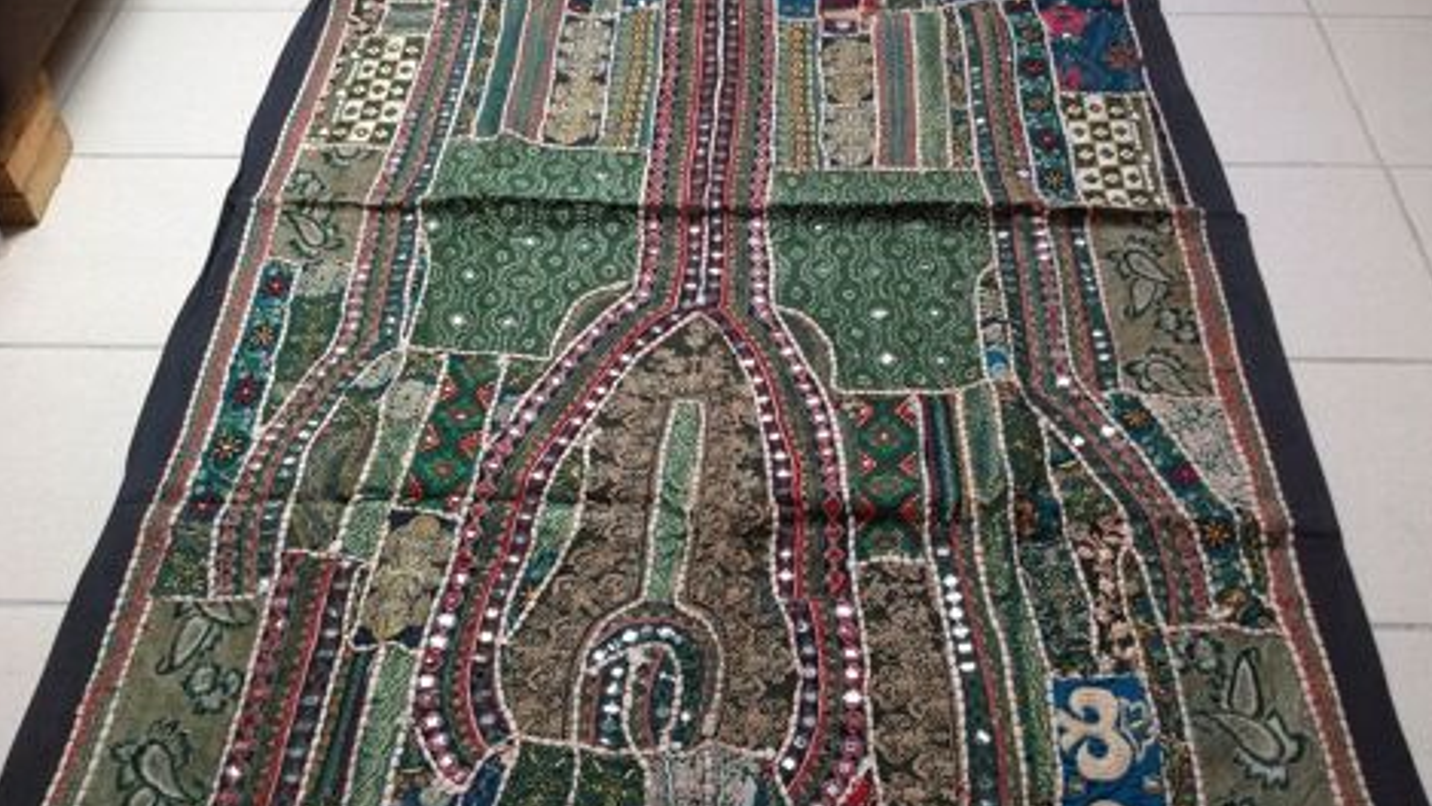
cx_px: 721
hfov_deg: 51.6
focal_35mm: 39
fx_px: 1481
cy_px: 414
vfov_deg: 30.4
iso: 64
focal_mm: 4.28
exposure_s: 1/30
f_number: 2.4
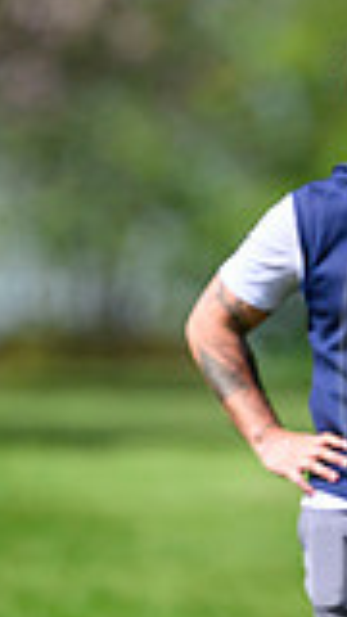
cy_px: 364
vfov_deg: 1.4
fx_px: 24847
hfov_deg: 0.8
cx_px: 736
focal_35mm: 1519
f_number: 3.5
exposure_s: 1/5000
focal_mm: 400
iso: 500
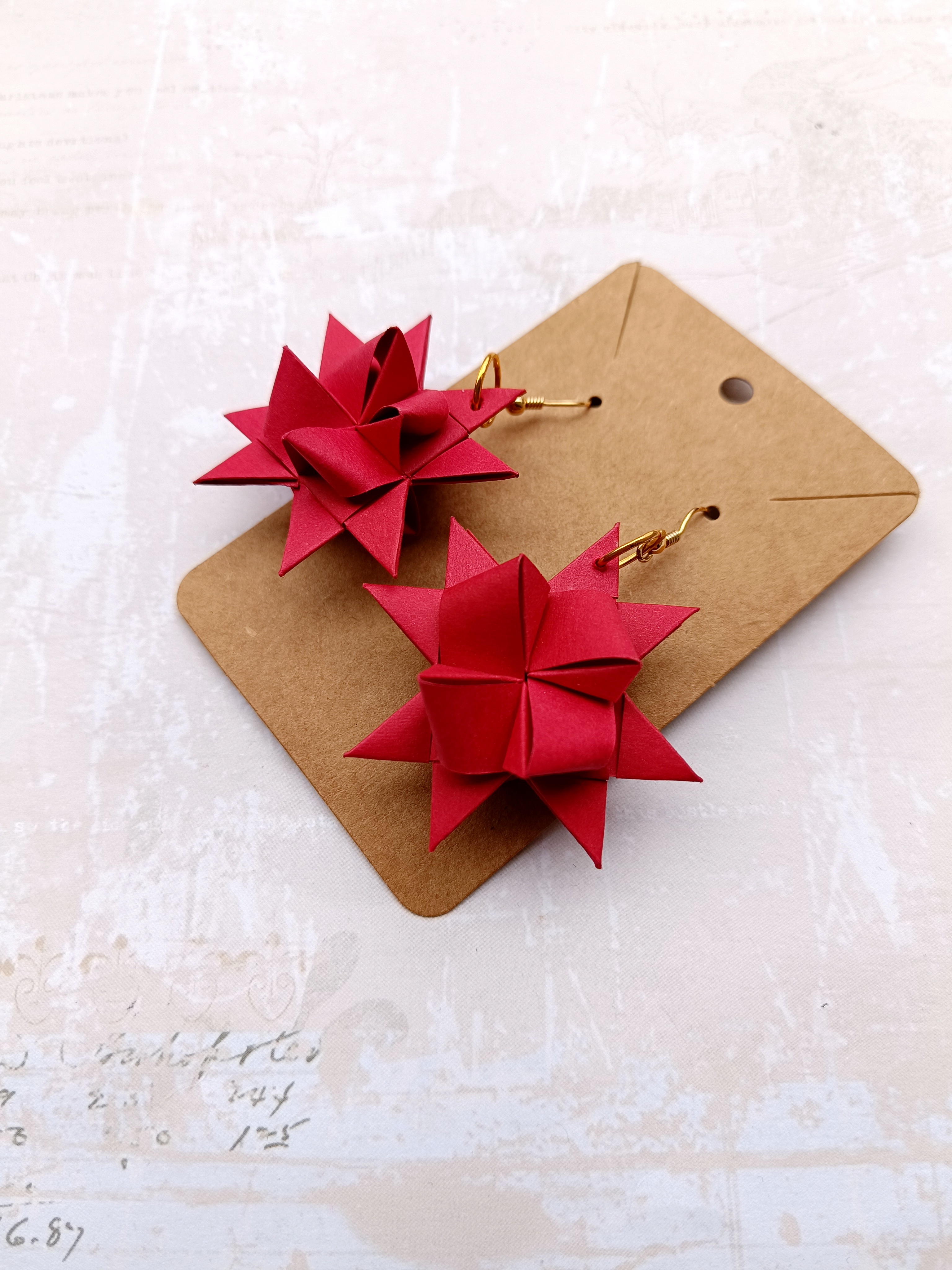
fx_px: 880
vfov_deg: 71.6
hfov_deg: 56.8
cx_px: 476
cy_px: 635
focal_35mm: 24
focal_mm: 5.59
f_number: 1.88
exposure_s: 1/101
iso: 76
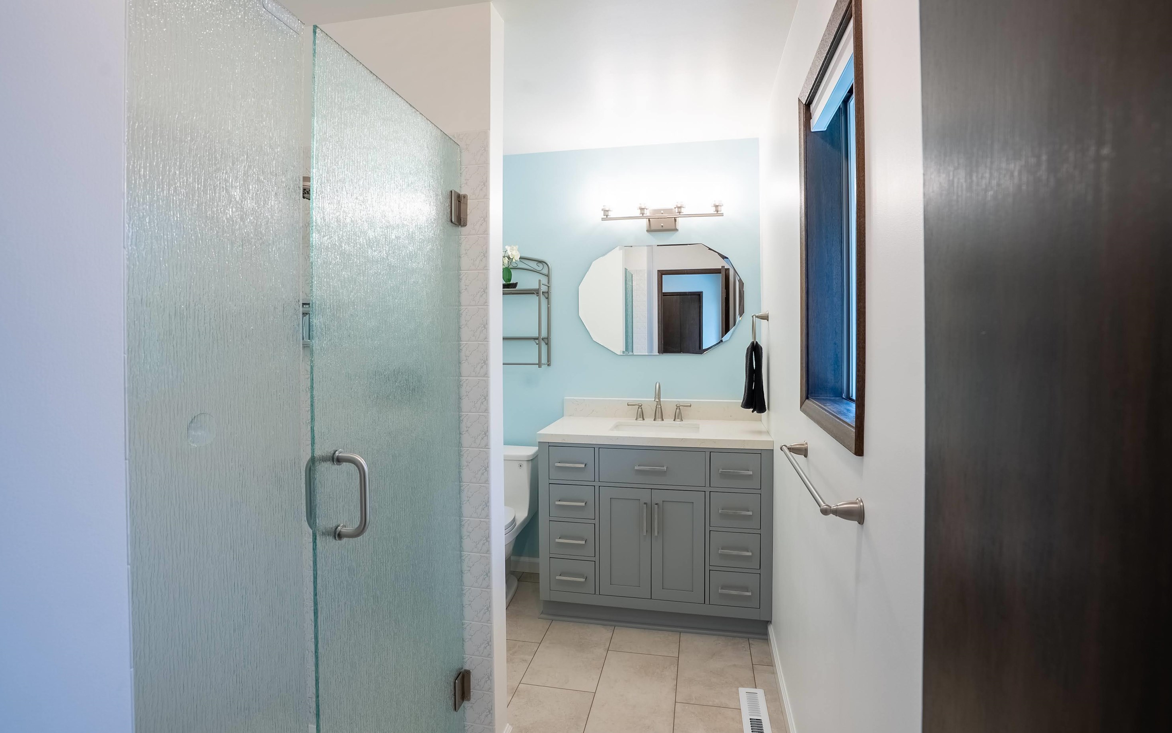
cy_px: 337
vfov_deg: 67.9
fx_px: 543
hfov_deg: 94.3
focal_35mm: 17
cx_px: 576
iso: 400
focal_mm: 16
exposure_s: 1/500
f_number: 8
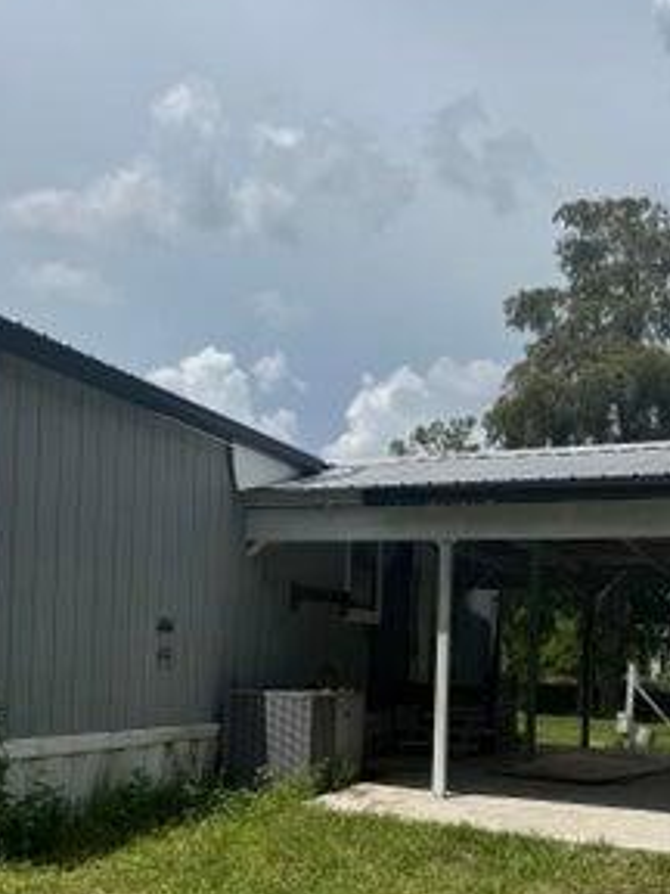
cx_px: 391
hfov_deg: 35.9
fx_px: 1032
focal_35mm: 40
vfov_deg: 45.4
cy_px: 655
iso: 80
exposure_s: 1/9009
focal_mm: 6.76
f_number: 1.78
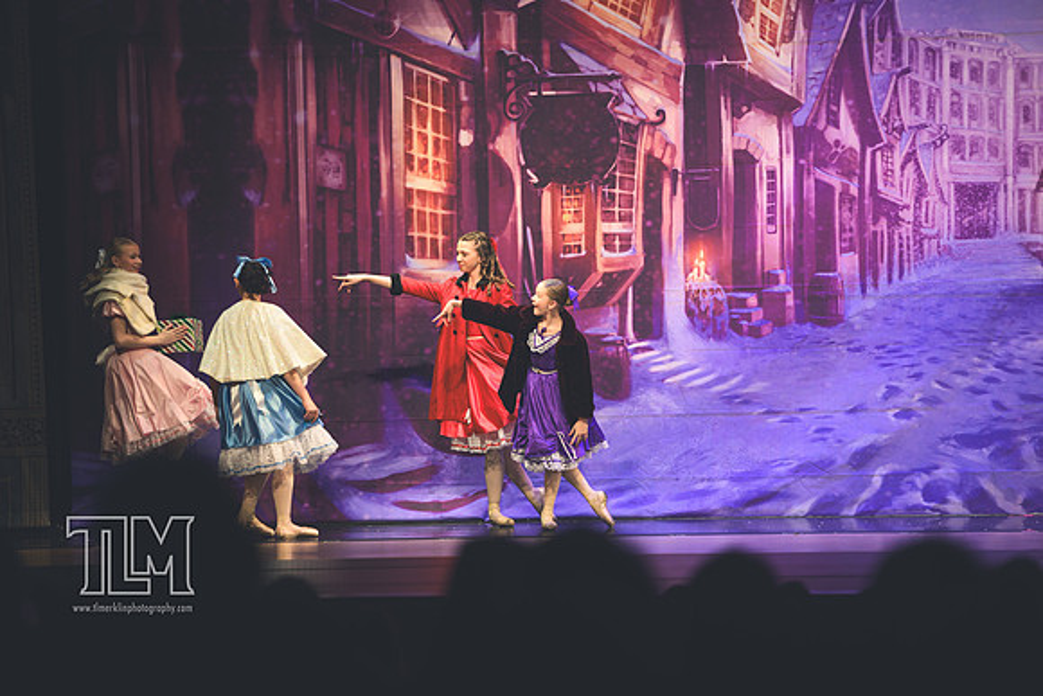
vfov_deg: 8.3
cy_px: 348
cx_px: 522
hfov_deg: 12.4
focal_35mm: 165
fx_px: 4781
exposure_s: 1/400
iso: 900
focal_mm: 165
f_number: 2.8
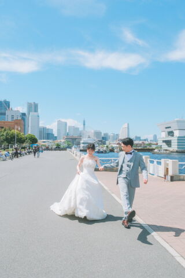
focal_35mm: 30
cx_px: 92
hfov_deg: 43.6
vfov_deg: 61.9
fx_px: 231
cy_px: 139
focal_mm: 20
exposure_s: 1/400
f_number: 13
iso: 500
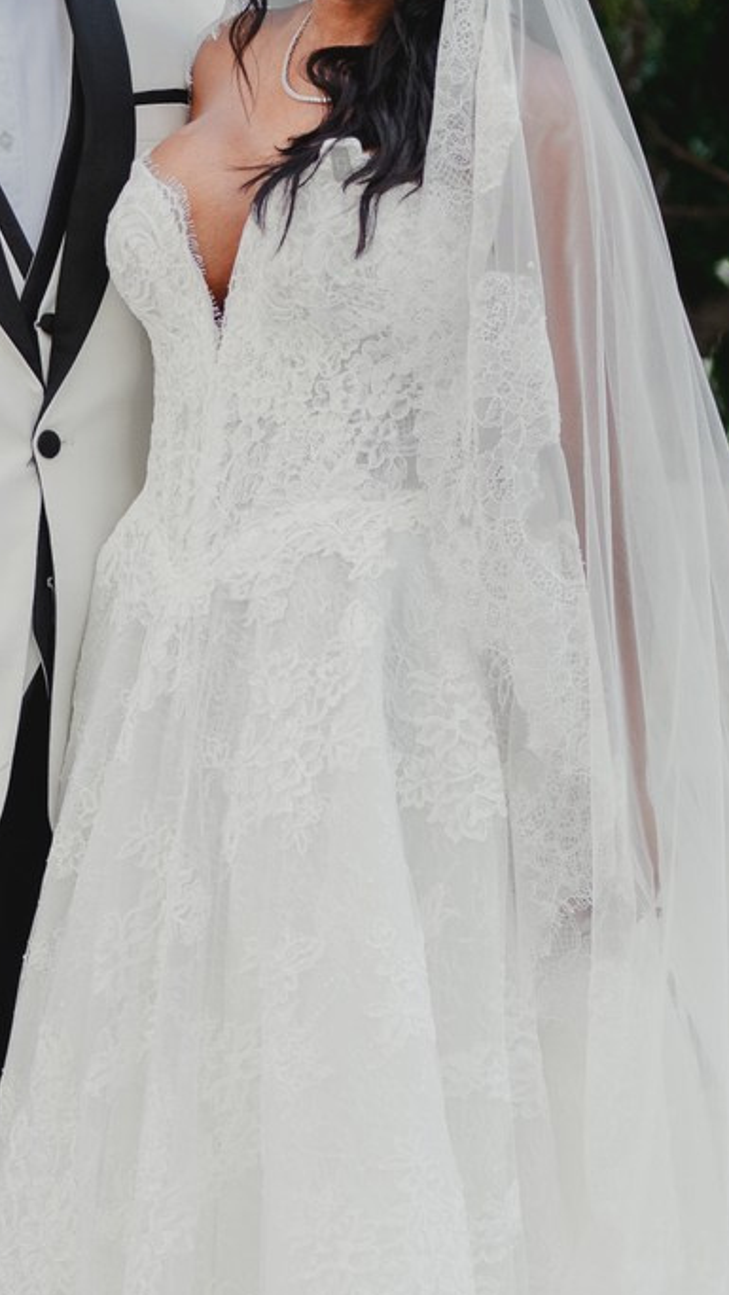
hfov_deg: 6.2
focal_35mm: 196
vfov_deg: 10.9
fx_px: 6732
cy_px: 125
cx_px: 162
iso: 640
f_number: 2.8
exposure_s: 1/500
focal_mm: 50
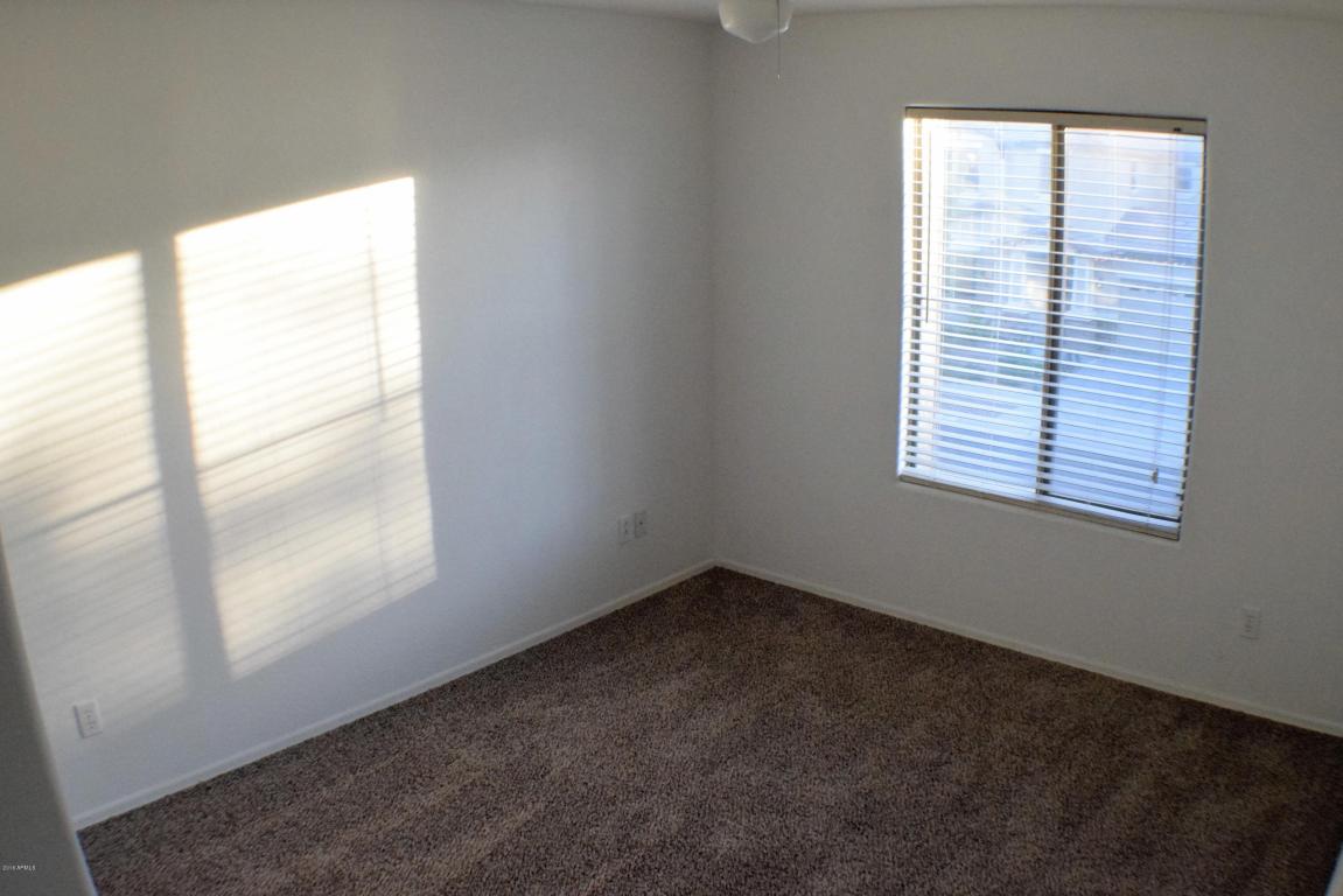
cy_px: 448
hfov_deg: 46.4
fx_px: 1567
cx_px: 672
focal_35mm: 42
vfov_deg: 31.9
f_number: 9
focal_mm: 28
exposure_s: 1/320
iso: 6400
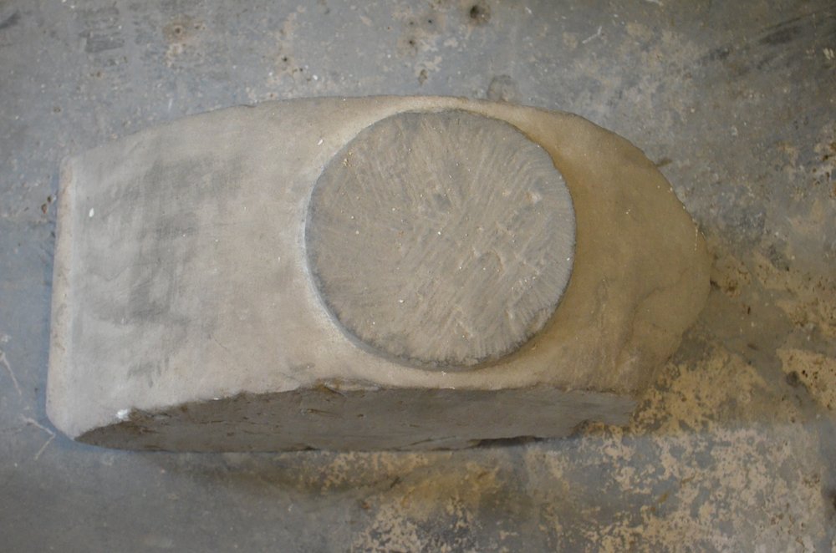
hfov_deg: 30.6
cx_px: 418
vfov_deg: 20.5
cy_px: 276
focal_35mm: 66
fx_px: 1529
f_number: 5.3
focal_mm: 44
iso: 3200
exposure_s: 1/15
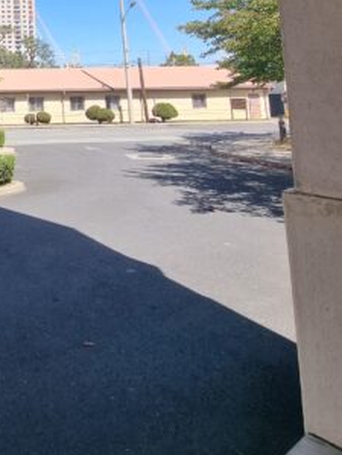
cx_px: -51
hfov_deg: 37.5
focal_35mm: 30
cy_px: 52
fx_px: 395
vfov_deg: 53.1
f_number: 2.2
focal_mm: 2.2
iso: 50
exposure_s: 1/874
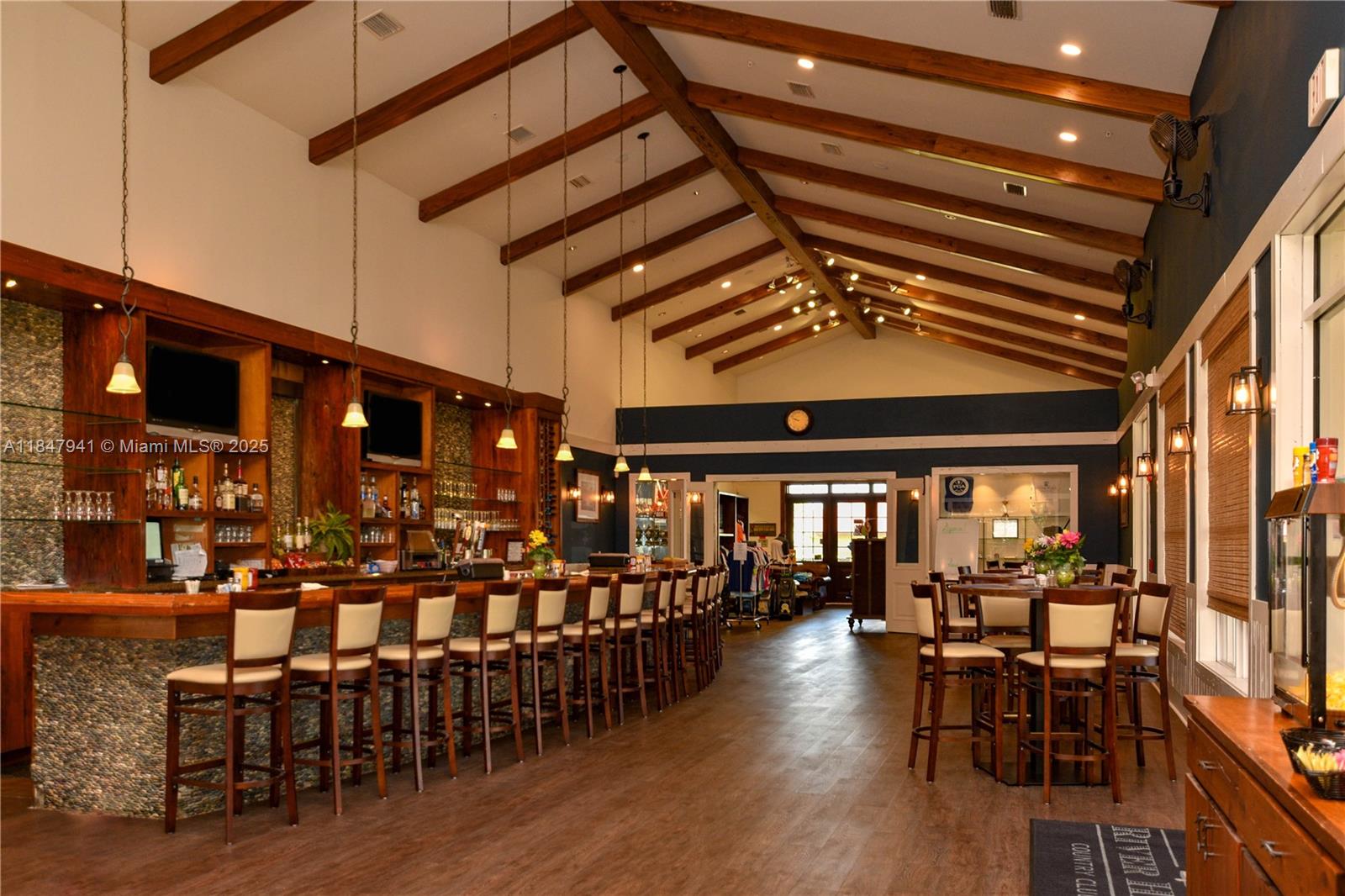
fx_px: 1121
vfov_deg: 43.6
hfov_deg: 61.9
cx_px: 672
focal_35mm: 30
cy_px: 448
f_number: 3.5
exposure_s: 1/80
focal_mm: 20
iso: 250
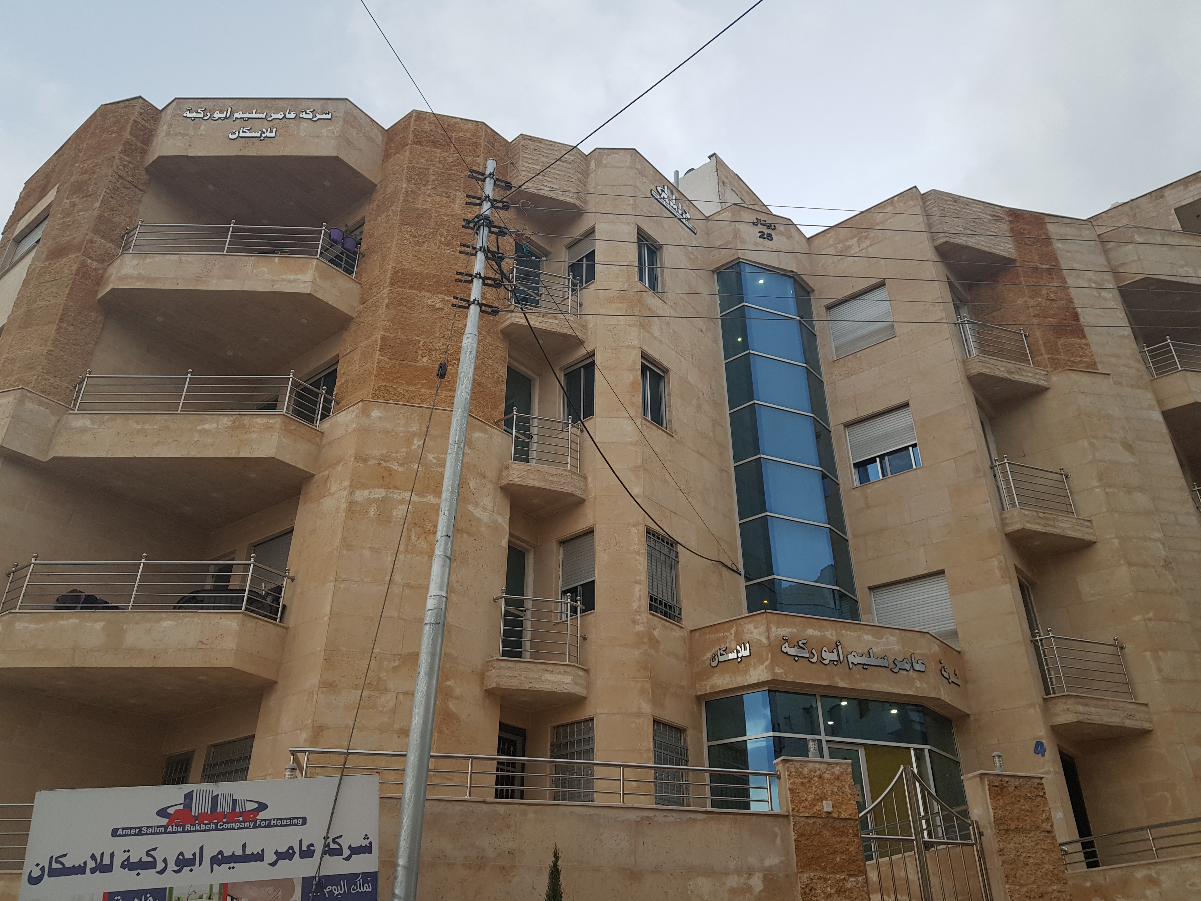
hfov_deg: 67.3
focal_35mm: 26
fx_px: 902
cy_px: 450
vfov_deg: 53.1
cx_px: 600
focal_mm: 4.2
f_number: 1.7
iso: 50
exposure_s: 1/50
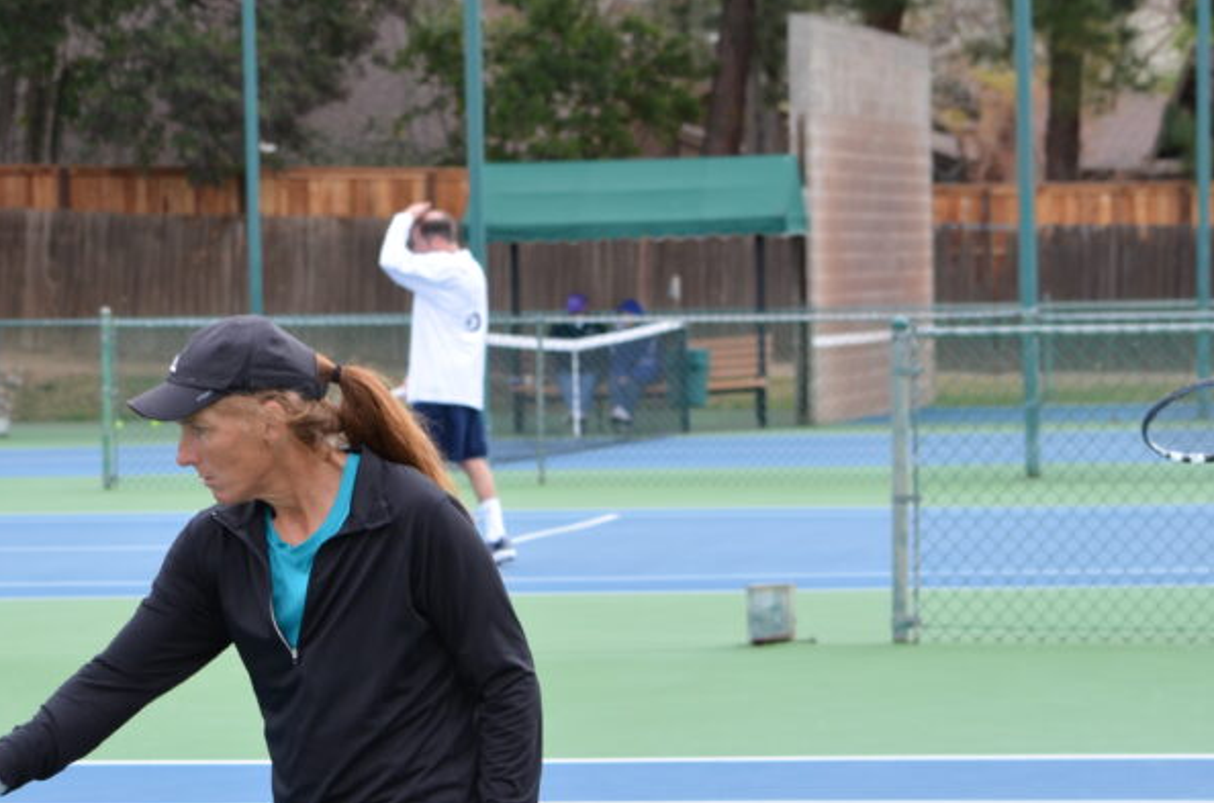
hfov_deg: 11.4
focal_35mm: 181
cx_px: 307
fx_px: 6089
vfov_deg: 7.5
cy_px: 464
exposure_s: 1/160
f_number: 6.3
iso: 200
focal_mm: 70
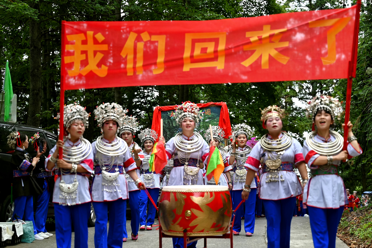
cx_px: 186
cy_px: 124
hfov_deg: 28.9
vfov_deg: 19.4
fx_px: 723
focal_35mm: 70
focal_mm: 70
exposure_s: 1/250
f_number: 2.8
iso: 100
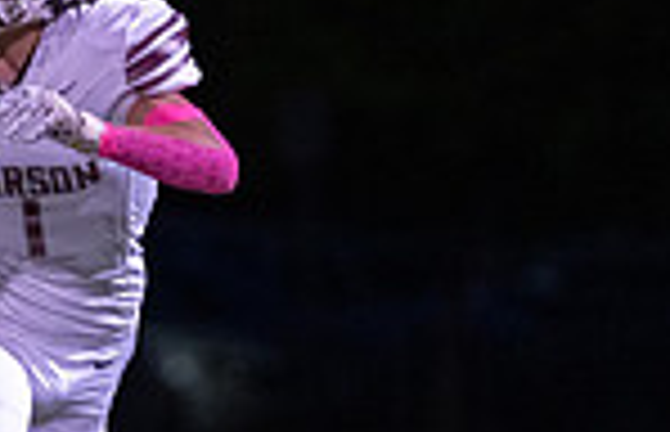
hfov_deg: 2.2
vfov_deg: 1.4
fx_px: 17444
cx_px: -31
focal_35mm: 947
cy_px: 302
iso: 5000
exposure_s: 1/1250
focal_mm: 200
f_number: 2.8
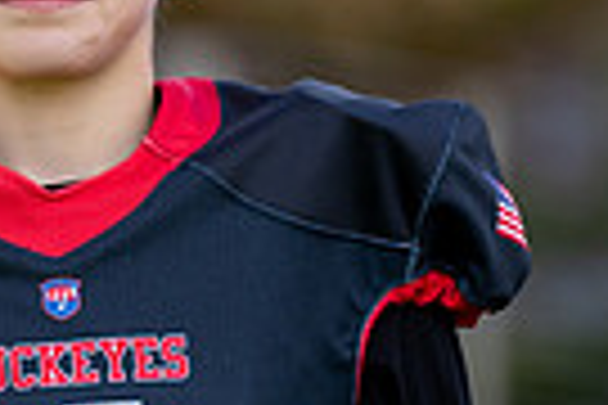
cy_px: 308
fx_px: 12345
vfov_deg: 1.9
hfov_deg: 2.8
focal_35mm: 731
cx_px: 144
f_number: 2.8
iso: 100
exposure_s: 1/640
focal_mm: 165
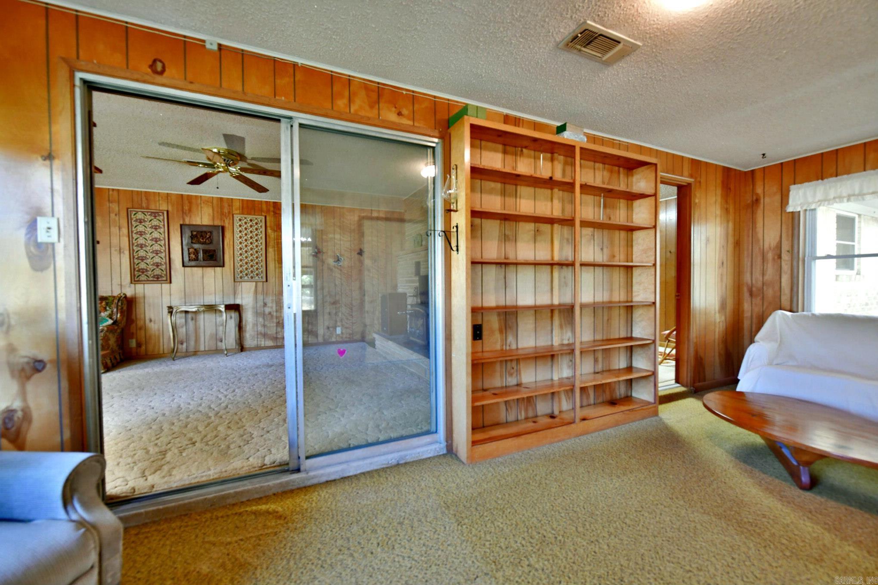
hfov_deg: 104.3
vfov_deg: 81.2
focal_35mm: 14
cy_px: 292
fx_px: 341
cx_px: 439
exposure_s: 1/80
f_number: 4.5
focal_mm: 14
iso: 2500
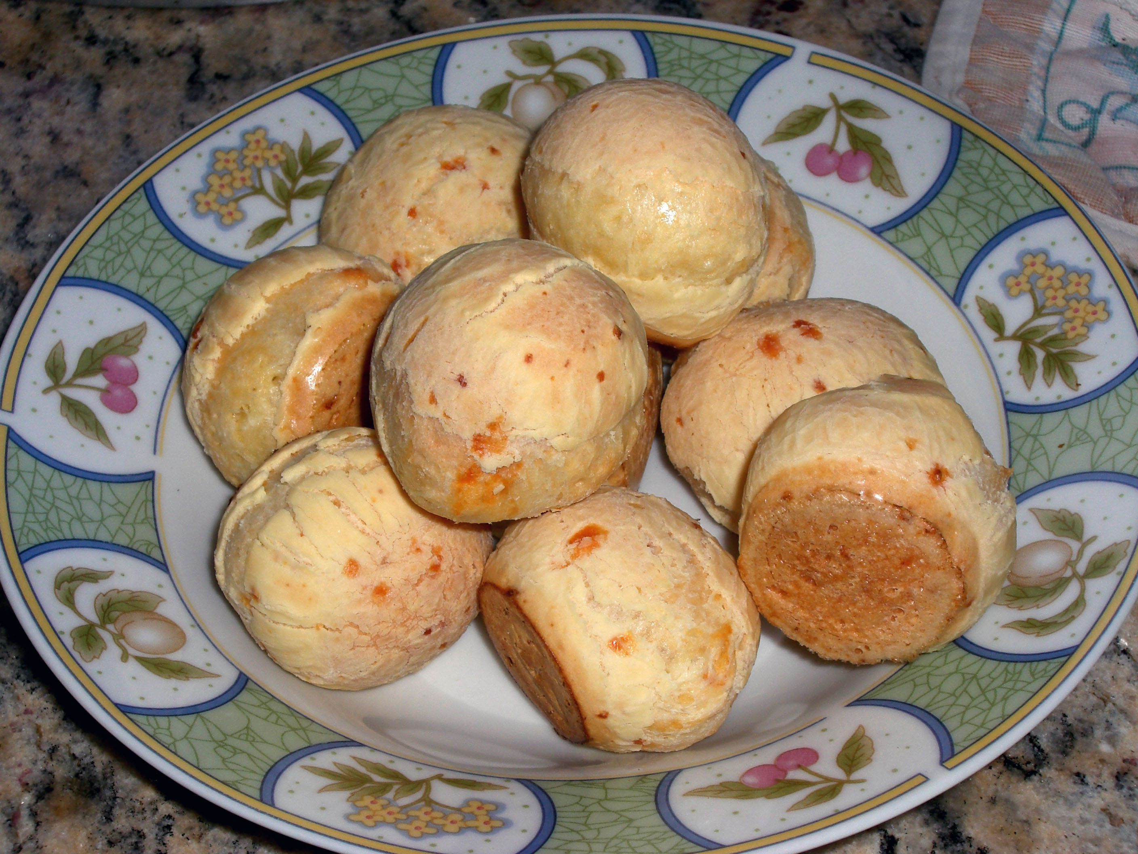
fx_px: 2597
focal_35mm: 79
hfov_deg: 24.7
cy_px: 427
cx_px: 569
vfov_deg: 18.7
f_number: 6.5
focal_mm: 12.8
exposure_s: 1/60
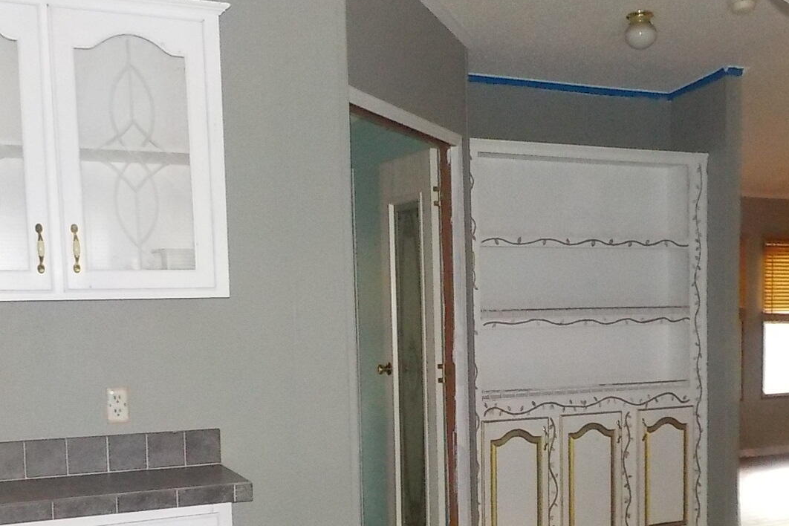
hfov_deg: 41.3
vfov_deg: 28.1
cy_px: 413
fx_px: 1030
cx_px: 535
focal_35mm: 47
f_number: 3.3
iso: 800
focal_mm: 4.1
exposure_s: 1/8
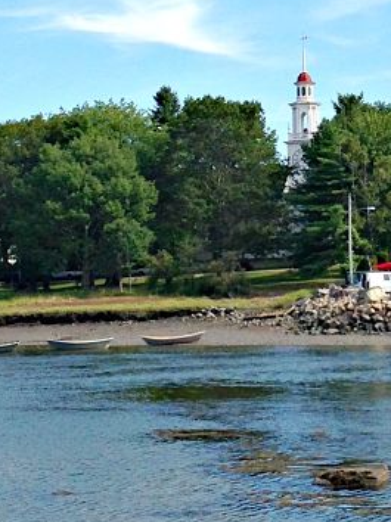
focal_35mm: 63
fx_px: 950
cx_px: 316
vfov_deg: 29.6
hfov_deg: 22.9
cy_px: 60
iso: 50
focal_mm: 4.13
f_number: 2.4
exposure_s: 1/1427
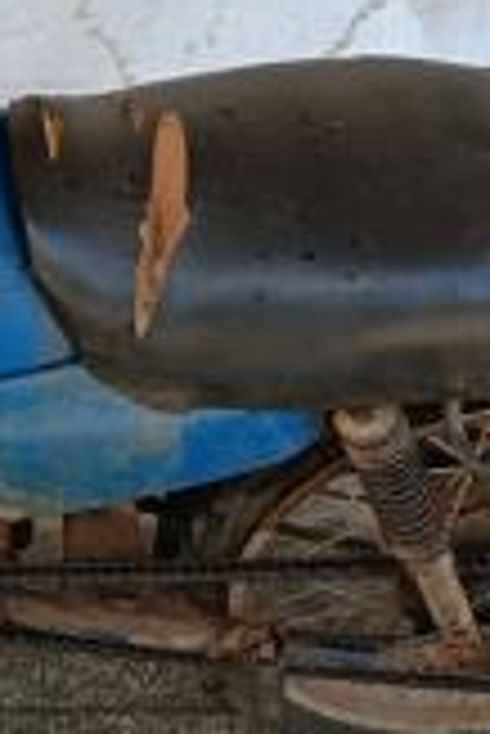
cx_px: -153
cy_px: 158
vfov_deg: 19.1
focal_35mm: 106
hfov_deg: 12.5
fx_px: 2159
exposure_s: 1/176
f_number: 1.8
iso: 143
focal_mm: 4.81
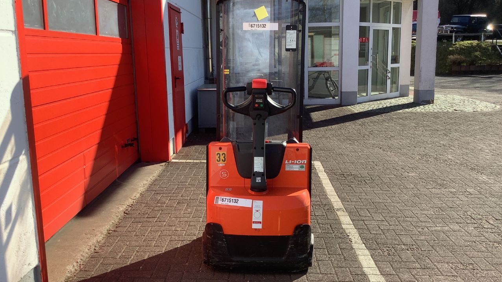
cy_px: 125
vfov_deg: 34.6
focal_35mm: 34
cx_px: 252
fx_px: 453
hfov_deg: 58.0
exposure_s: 1/668
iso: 25
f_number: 2.4
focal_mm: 3.3
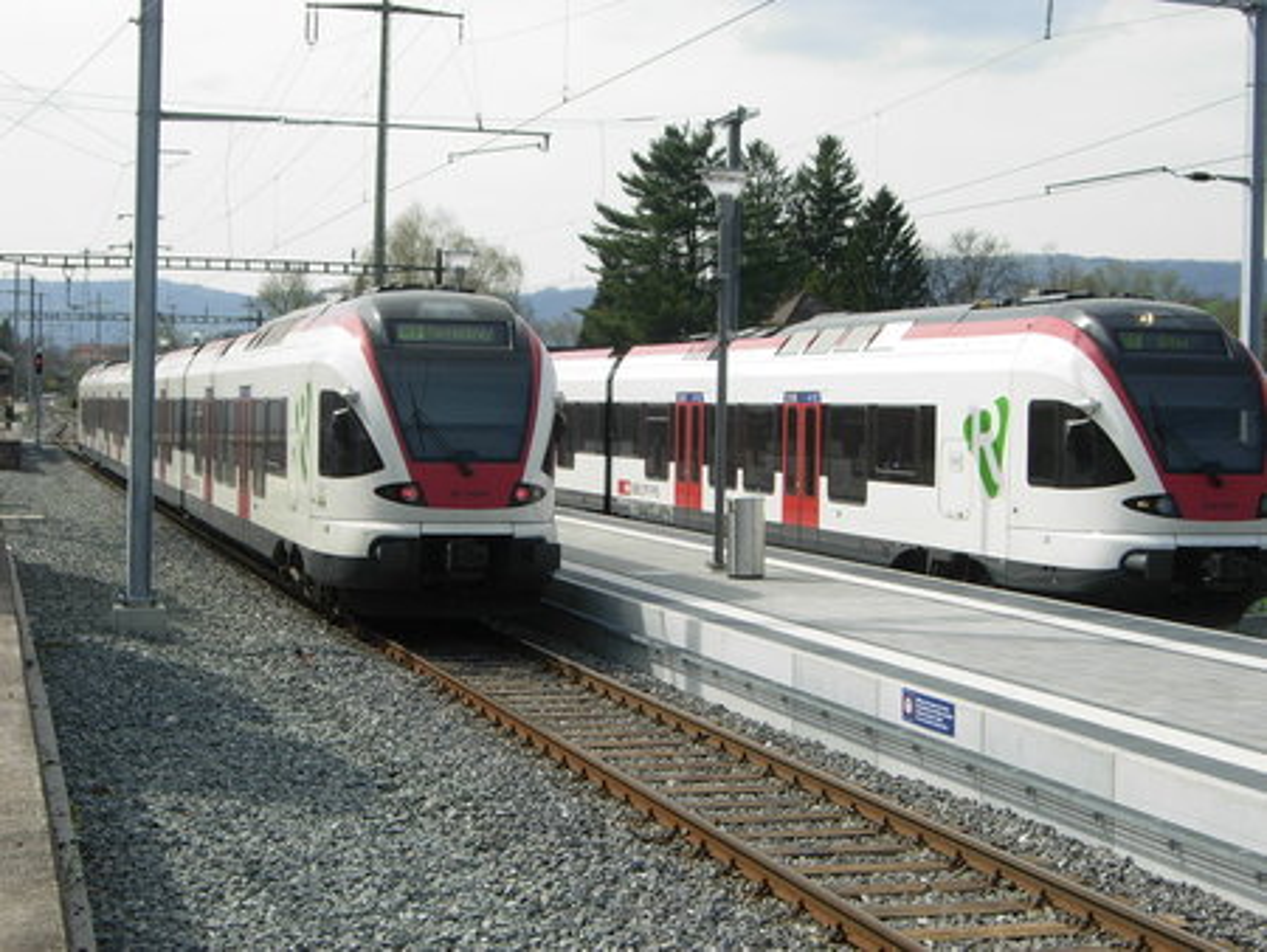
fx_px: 2271
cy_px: 476
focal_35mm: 62
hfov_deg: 31.2
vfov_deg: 23.7
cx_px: 634
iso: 50
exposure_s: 1/279
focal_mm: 12.9
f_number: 5.5
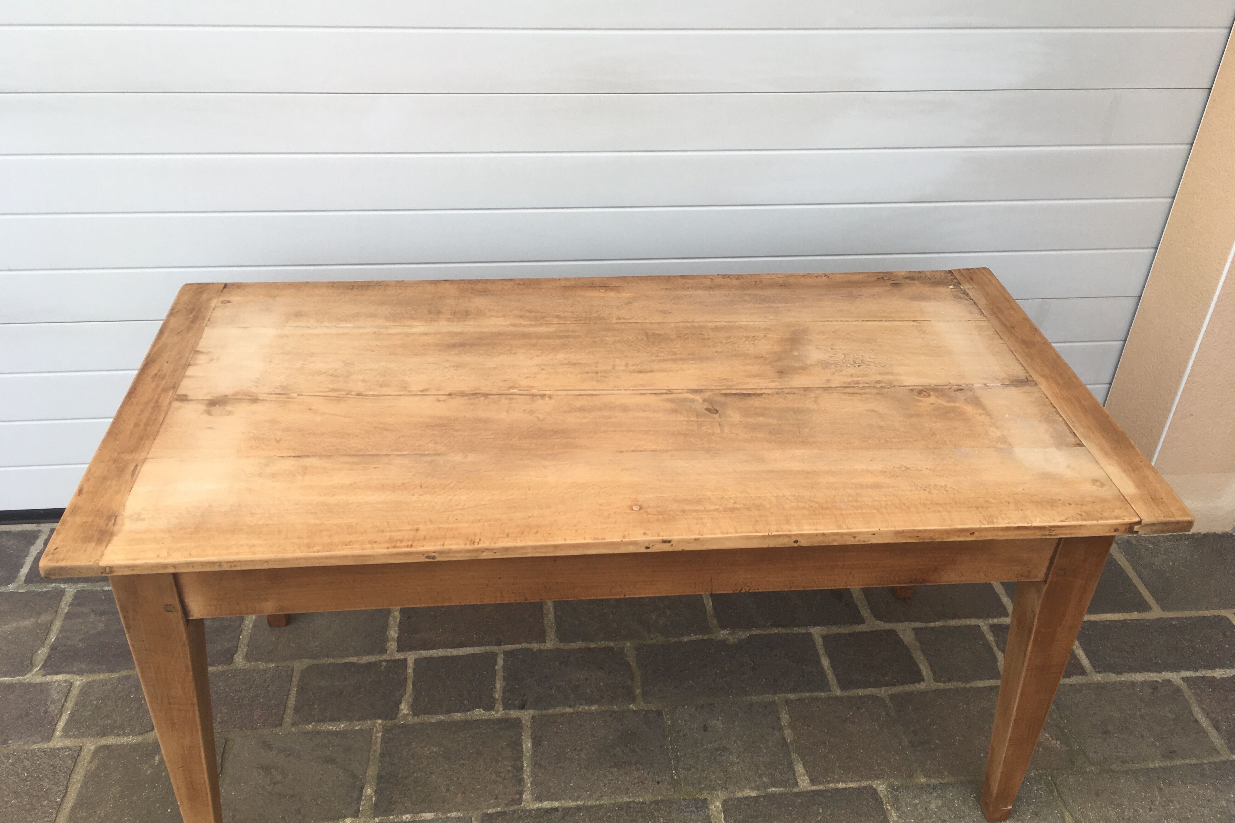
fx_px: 1063
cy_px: 380
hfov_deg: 60.3
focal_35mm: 31
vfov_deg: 42.3
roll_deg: -5.2
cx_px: 620
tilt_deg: -34.4
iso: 25
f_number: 2.2
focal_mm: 4.15
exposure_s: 1/425
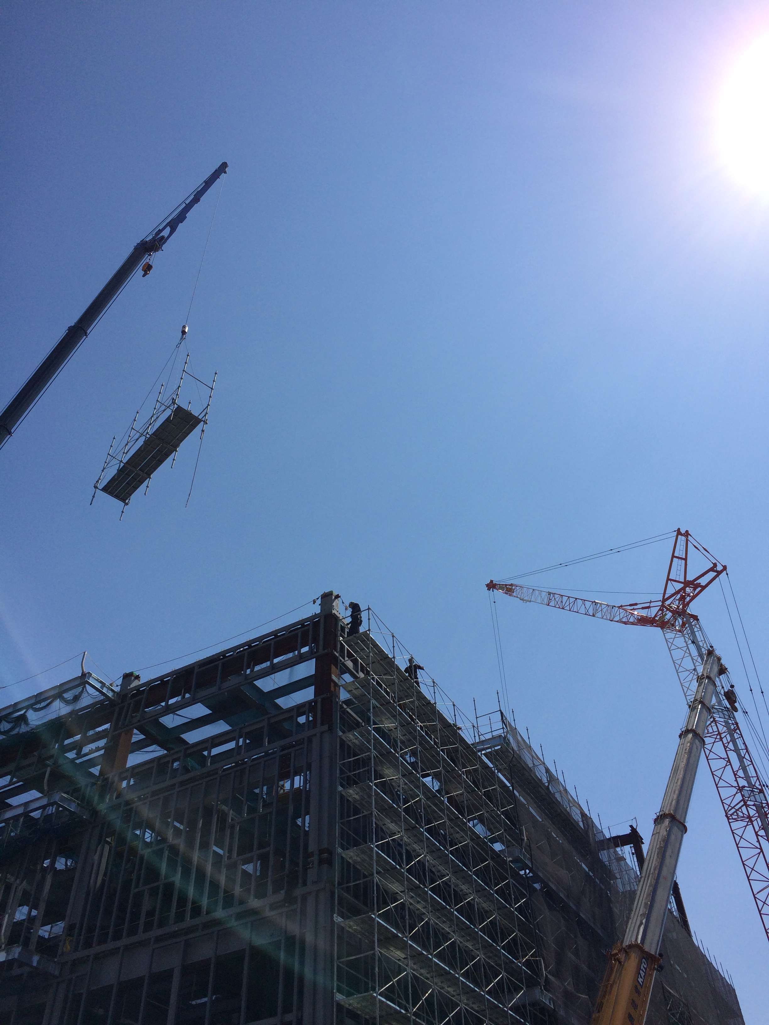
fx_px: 859
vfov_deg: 61.7
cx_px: 384
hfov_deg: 48.2
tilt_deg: +46.6
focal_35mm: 29
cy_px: 512
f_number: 2.2
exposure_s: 1/5128
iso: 32
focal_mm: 4.15
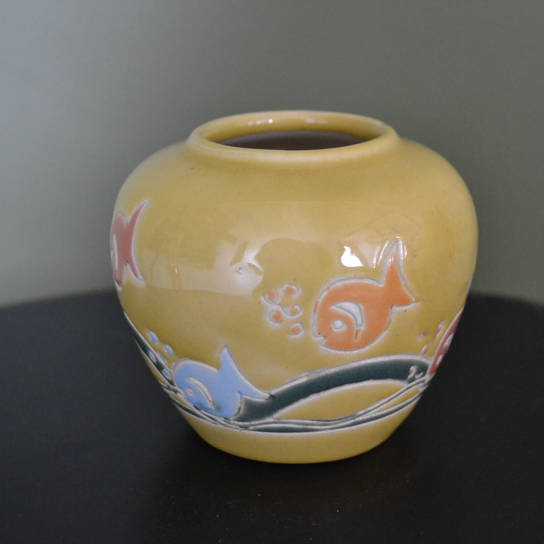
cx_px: 338
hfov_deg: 27.6
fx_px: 1102
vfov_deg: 27.7
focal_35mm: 62
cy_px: 273
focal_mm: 32
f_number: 4.8
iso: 3200
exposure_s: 1/50
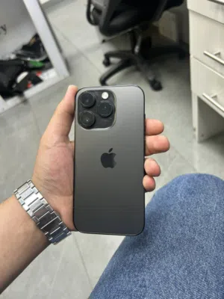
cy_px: 150
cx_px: 112
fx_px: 224
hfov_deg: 53.1
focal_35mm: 26
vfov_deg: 67.3
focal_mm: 5.7
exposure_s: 1/50
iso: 80
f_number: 1.5
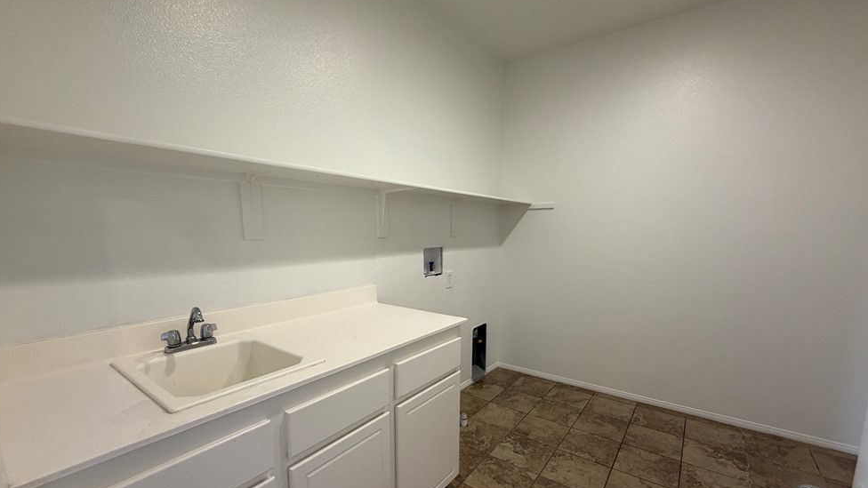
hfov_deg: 99.4
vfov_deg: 66.6
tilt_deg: -8.1
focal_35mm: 16
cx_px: 428
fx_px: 368
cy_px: 286
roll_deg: +0.2
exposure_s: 1/60
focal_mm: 2.22
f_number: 2.2
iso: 200
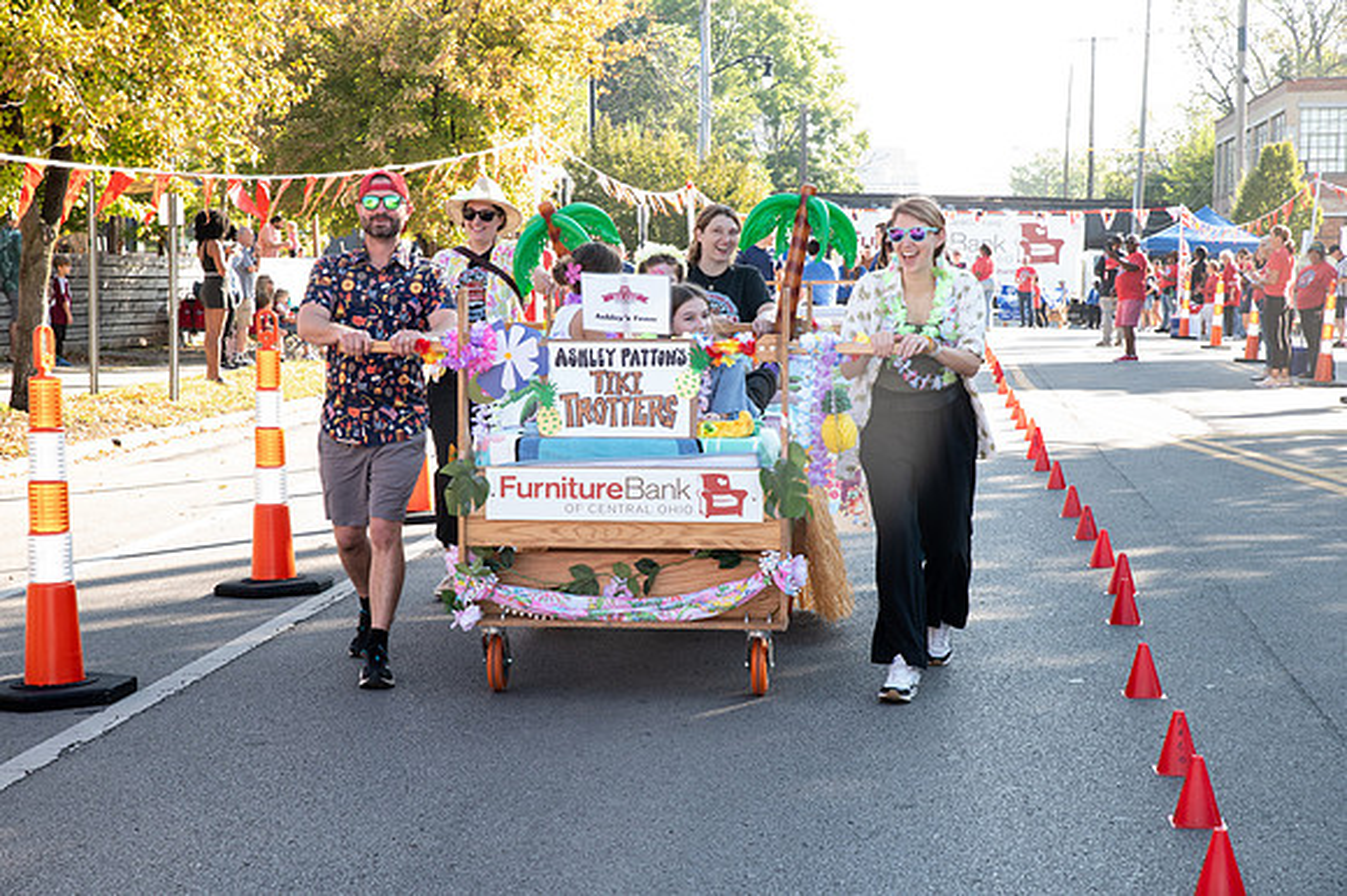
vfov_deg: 19.4
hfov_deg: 28.9
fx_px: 2618
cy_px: 448
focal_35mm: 70
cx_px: 674
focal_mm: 70
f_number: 9
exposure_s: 1/200
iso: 1600
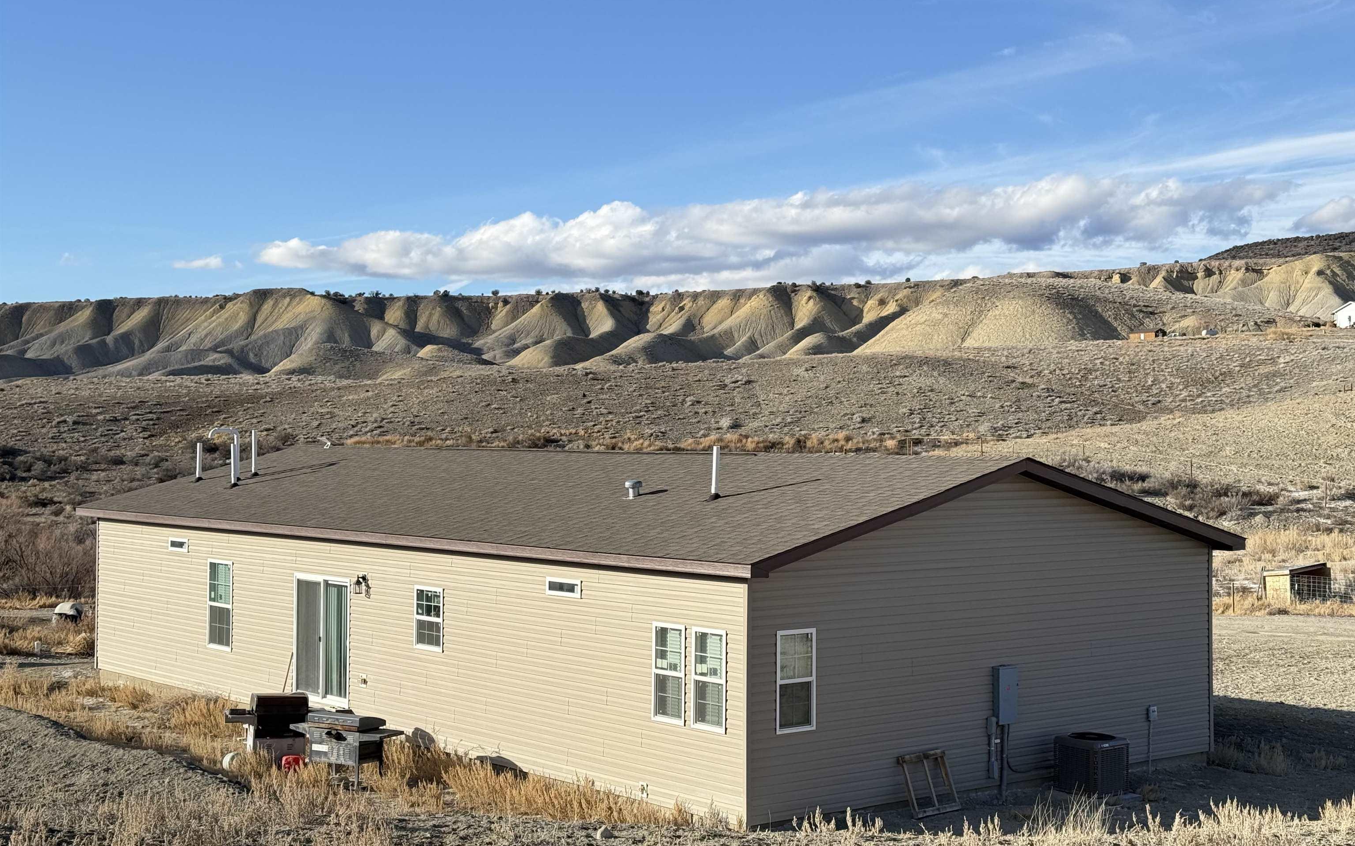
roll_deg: -0.5
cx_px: 679
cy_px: 414
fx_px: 1883
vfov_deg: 25.3
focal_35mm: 51
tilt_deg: +0.8
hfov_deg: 39.6
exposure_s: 1/3226
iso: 64
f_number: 1.78
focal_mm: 6.76
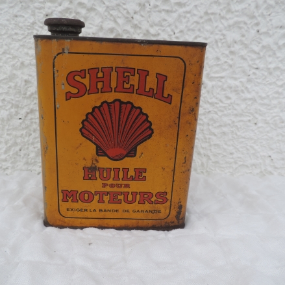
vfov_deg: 55.6
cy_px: 143
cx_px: 121
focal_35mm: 29
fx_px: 270
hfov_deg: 55.4
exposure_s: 1/400
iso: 80
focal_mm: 4.3
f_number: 3
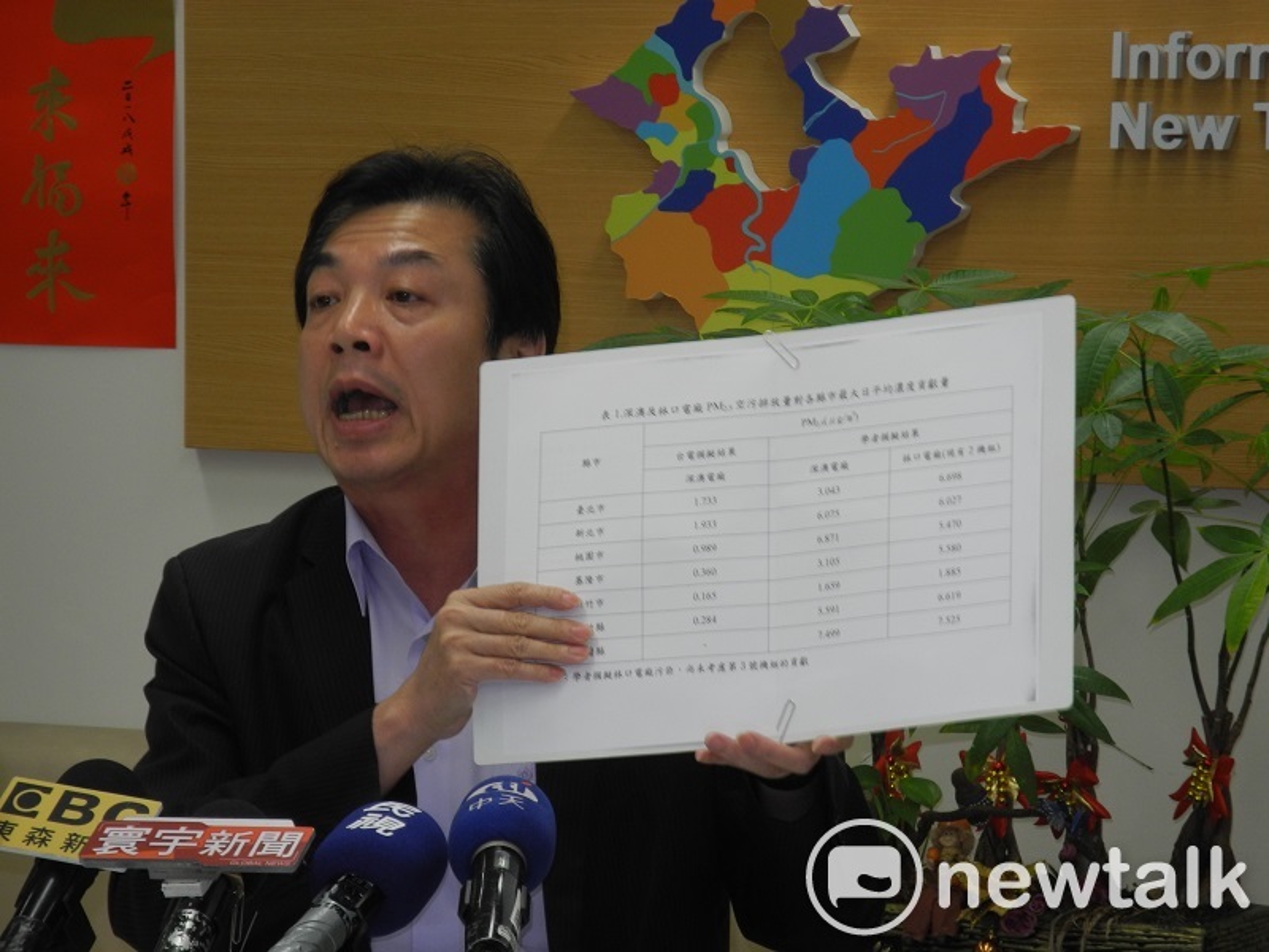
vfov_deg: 7.4
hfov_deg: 9.9
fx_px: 7332
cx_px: 634
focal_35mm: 200
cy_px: 476
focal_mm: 42.6
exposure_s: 1/30
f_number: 5.6
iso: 200
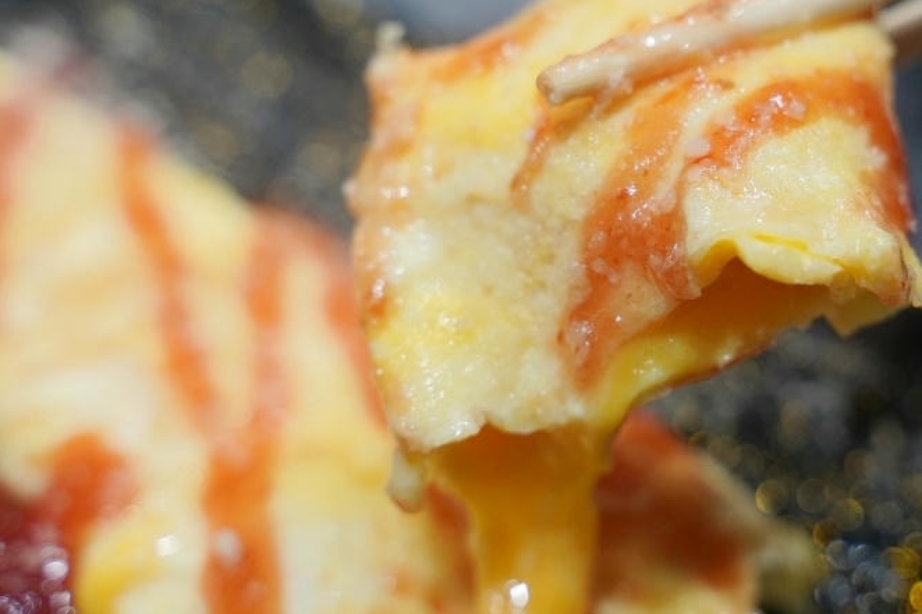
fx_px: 3482
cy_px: 177
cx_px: 699
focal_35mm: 136
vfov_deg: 10.1
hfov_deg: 15.0
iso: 800
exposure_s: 1/80
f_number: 4
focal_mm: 75
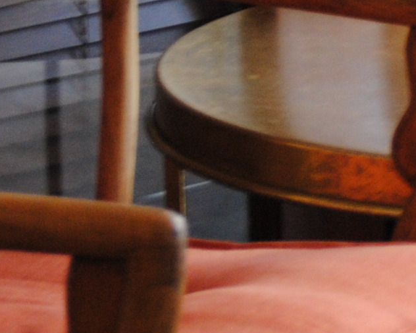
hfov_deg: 4.1
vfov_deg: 3.3
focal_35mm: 475
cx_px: 638
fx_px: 5849
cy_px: 16
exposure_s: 1/30
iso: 450
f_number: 4
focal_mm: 55
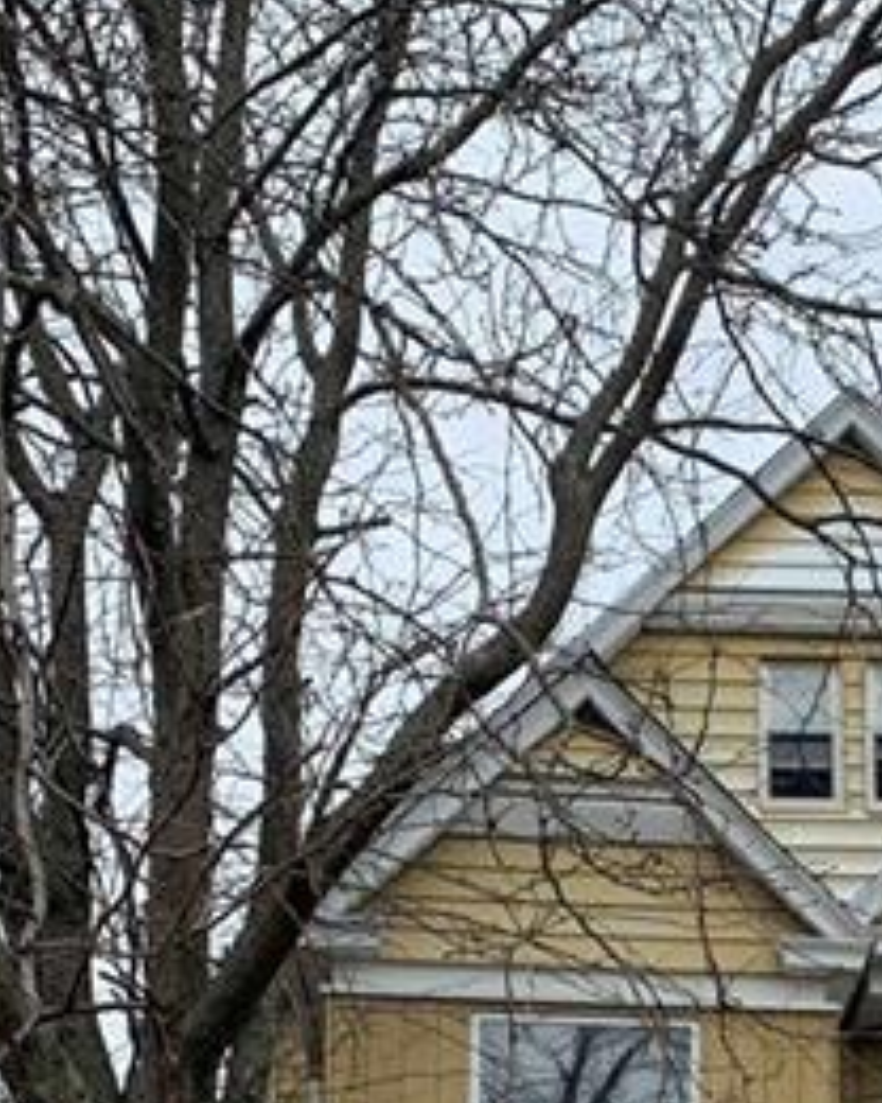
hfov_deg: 20.1
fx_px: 2447
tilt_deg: +12.2
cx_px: 776
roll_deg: +1.6
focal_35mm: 75
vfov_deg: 23.0
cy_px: 1366
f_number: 1.8
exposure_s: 1/2208
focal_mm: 4.25
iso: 25
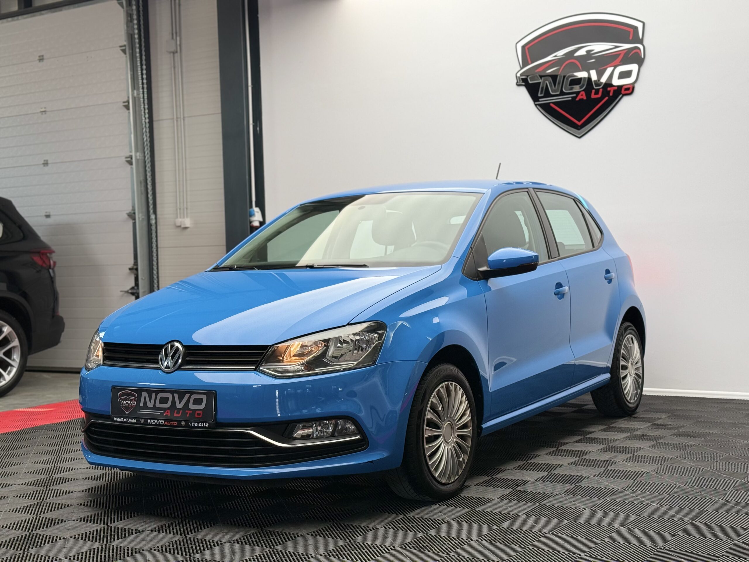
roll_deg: +1.3
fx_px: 1039
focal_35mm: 48
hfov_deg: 39.7
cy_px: 281
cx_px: 374
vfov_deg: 30.3
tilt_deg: -1.6
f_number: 1.78
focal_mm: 6.76
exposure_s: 1/121
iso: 64
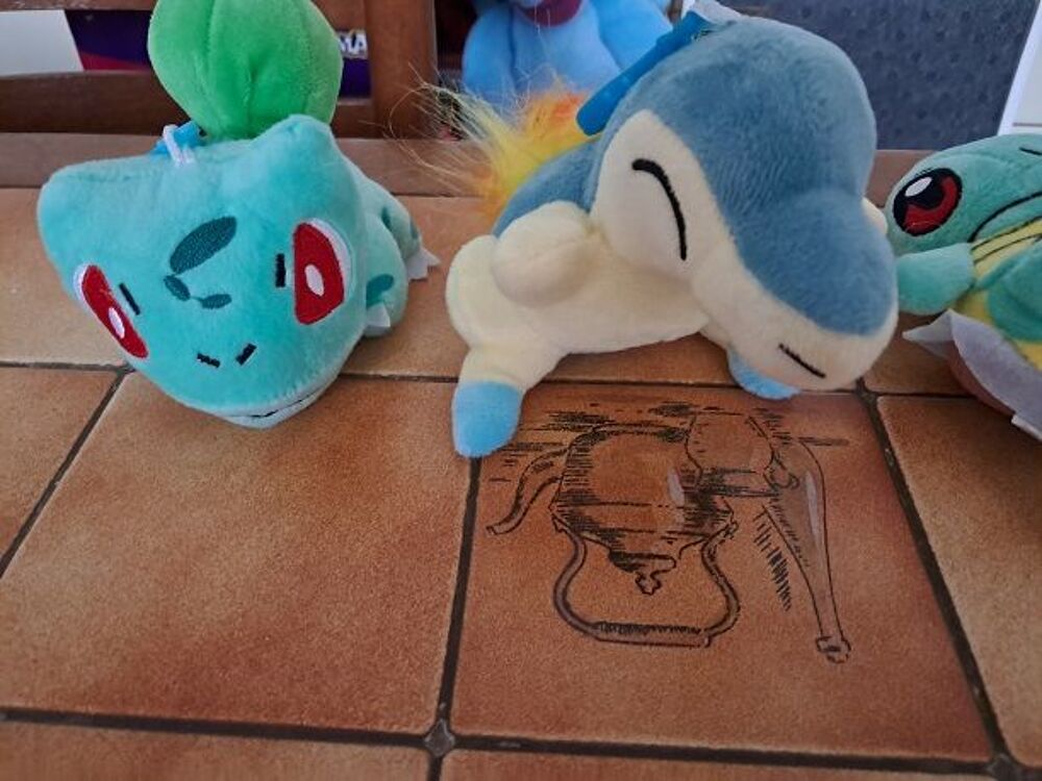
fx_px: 813
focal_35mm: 27
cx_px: 521
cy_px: 390
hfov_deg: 65.3
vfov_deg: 51.4
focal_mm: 4
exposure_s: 1/20
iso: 1000
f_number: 1.8
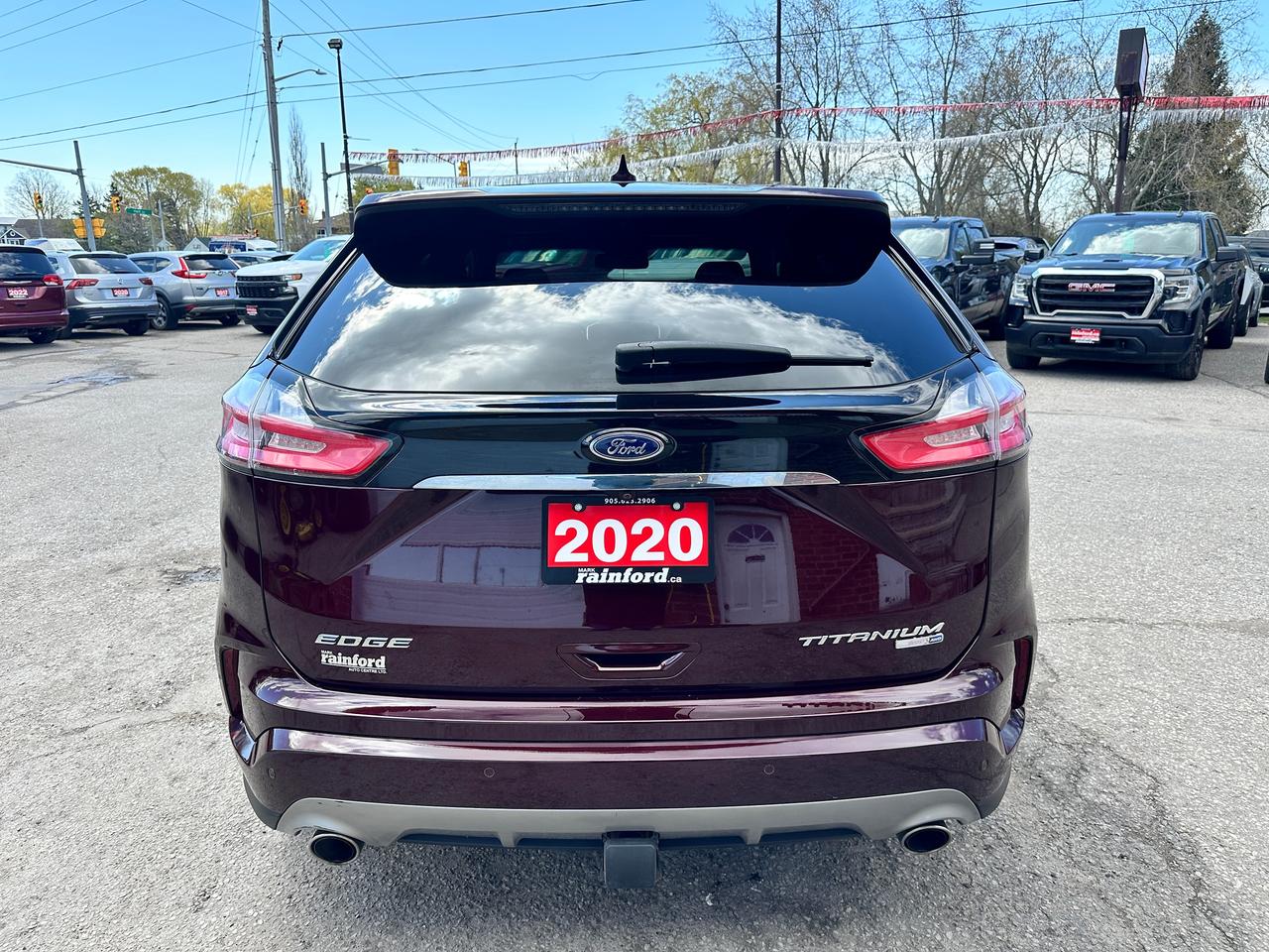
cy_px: 476
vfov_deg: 56.8
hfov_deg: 71.6
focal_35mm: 24
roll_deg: +0.4
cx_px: 634
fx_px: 880
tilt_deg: -14.8
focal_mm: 6.86
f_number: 1.78
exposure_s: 1/1171
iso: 80
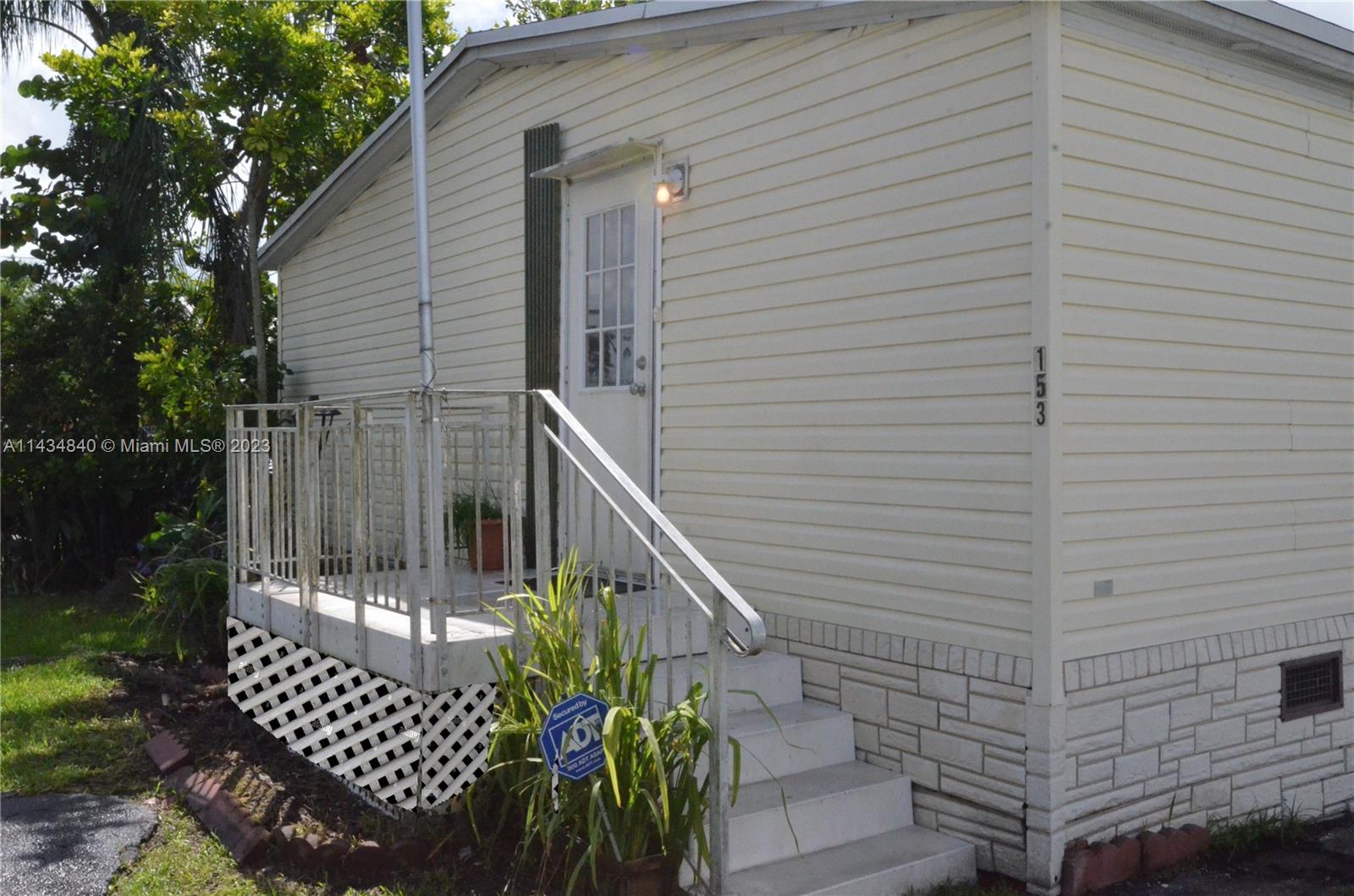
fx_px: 1351
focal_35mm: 36
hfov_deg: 53.2
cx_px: 677
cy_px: 448
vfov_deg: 36.7
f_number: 20
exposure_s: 1/1600
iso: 5000
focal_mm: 24
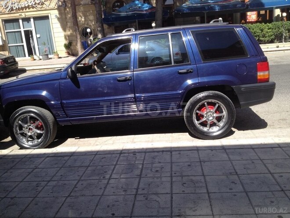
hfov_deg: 52.6
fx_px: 293
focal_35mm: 35
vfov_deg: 40.7
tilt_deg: -17.0
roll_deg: +5.8
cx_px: 145
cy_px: 109
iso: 50
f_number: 2.4
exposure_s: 1/863
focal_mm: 4.28
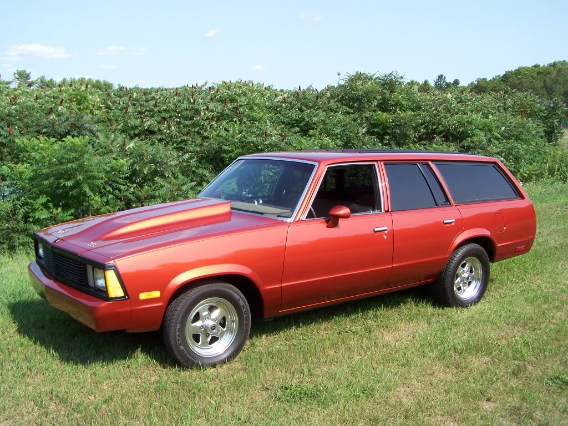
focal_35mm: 38
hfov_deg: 49.0
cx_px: 284
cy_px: 213
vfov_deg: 37.7
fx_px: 624
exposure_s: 1/320
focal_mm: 6.3
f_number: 4
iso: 64
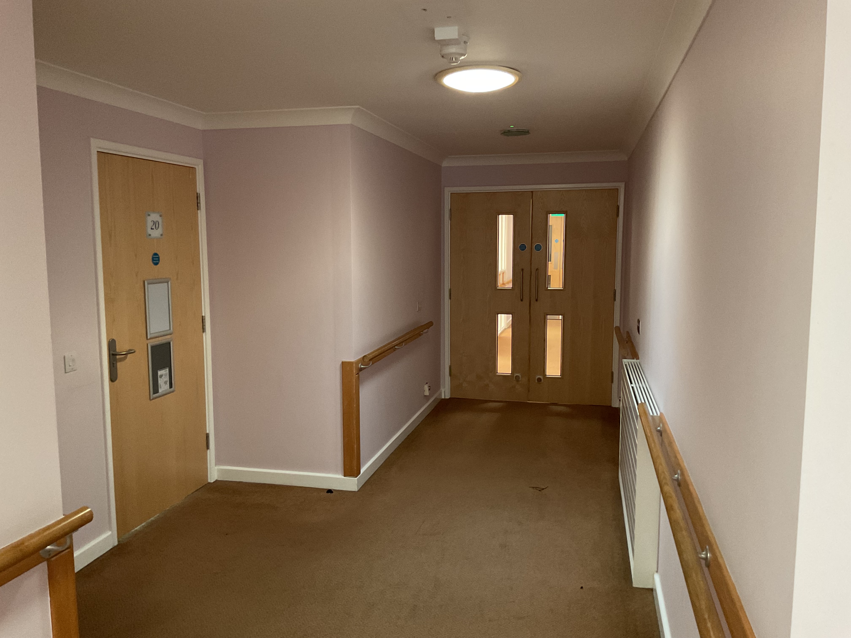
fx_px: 713
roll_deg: +0.5
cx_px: 426
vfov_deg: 48.2
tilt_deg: -6.3
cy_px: 319
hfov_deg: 61.7
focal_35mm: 29
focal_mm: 3
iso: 320
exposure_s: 1/30
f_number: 1.8
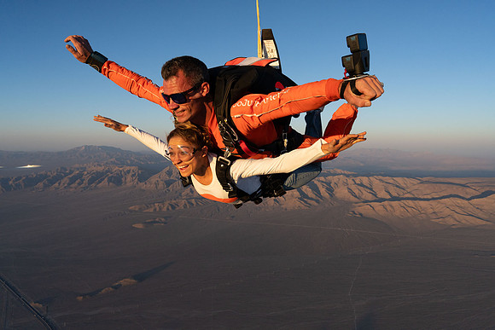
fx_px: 330
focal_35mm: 24
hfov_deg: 73.7
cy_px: 165
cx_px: 248
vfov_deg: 53.2
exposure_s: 1/2000
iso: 1250
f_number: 7.1
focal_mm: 24
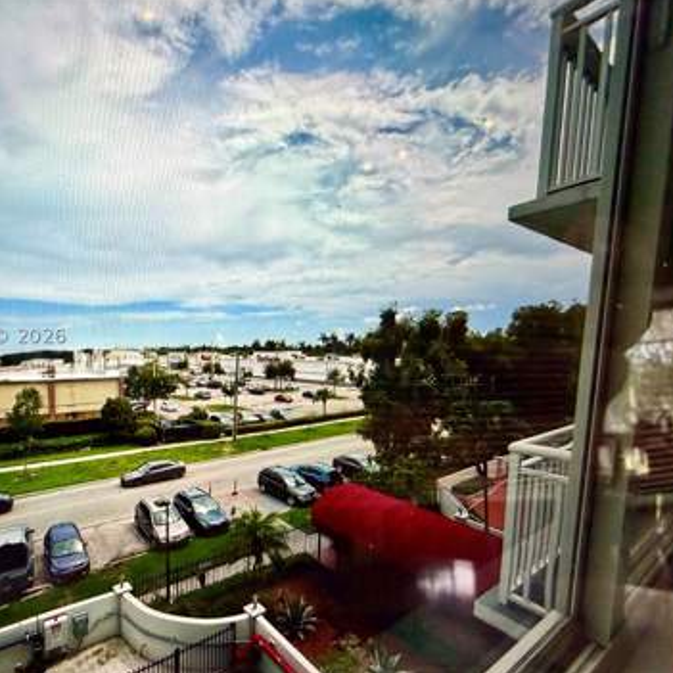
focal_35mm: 29
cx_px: 242
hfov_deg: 54.8
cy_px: 336
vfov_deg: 55.6
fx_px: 638
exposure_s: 1/60
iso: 250
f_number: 2.2
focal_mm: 2.22
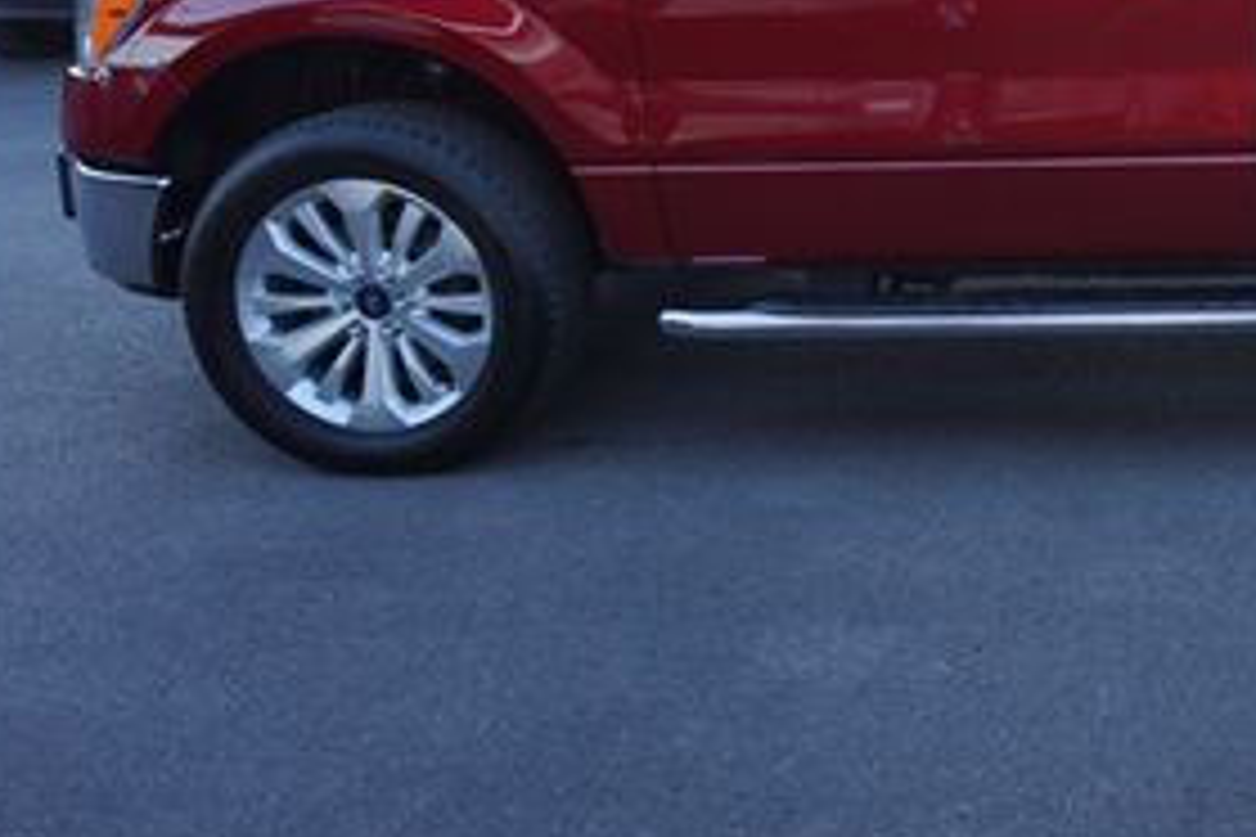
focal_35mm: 55
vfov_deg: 23.8
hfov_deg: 32.1
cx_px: 1378
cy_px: 54
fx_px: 1919
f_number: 4
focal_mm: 16
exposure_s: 1/60
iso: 125
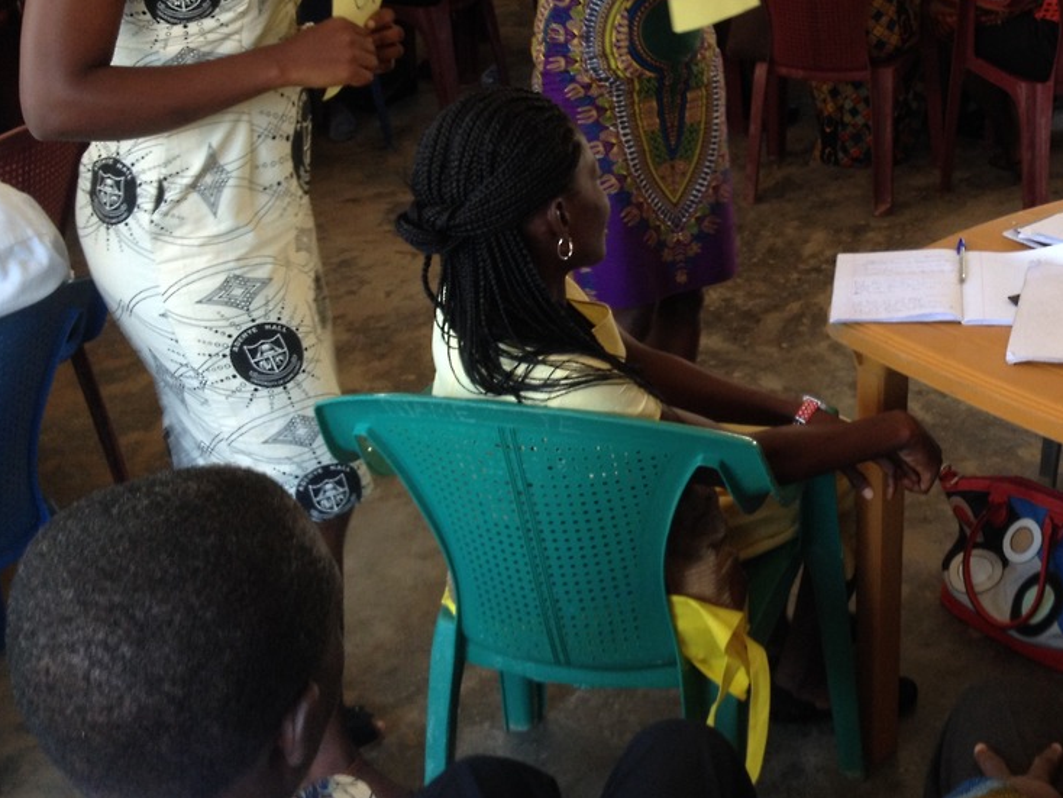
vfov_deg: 23.7
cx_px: 849
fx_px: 1874
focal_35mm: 61
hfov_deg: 30.9
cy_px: 174
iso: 80
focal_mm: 4.28
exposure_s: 1/20
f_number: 2.4
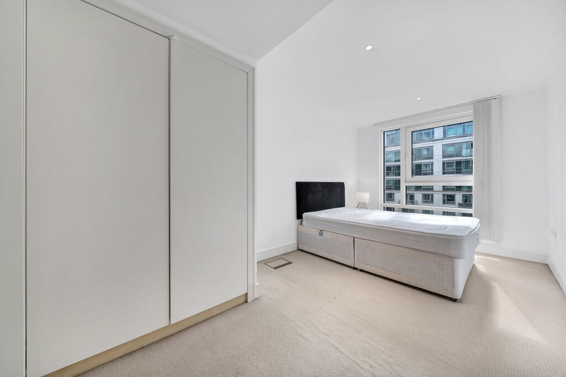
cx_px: 283
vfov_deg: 90.0
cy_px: 188
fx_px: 189
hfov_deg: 112.6
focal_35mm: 12
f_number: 7.1
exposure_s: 1/10
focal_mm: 12
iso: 100
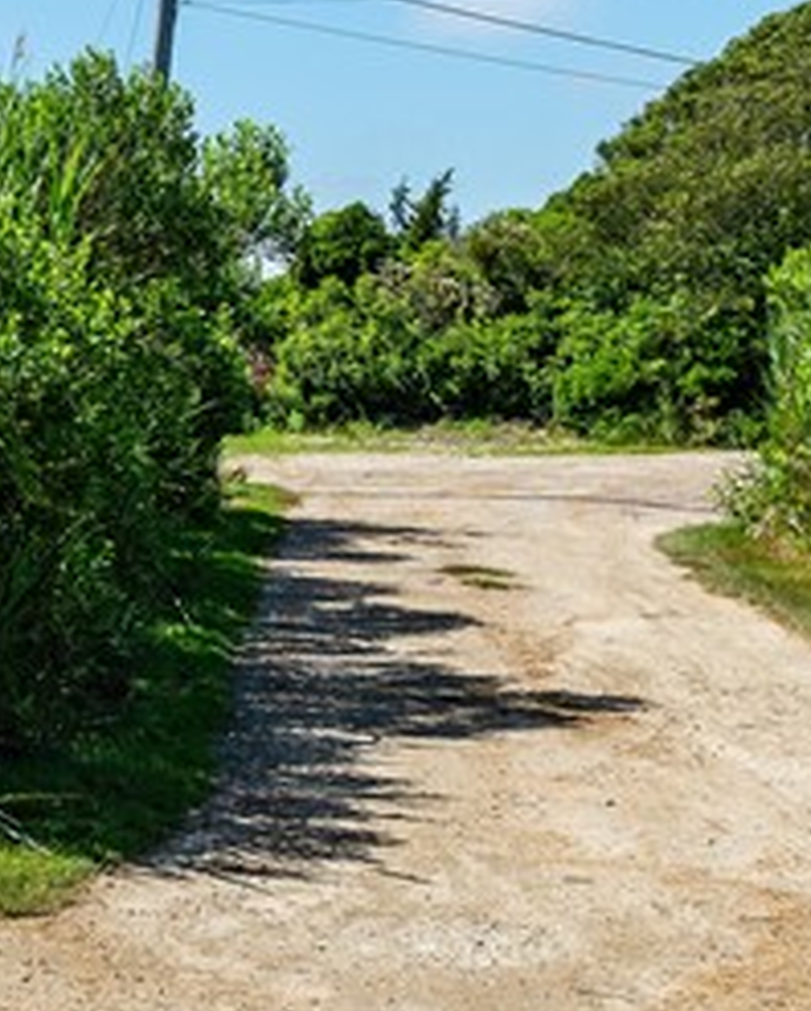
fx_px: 1978
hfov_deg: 18.6
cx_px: -610
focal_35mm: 66
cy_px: 340
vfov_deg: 28.5
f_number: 6.3
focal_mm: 16
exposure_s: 1/400
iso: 100
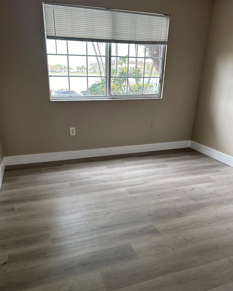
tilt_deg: -20.3
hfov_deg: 54.9
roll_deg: -2.2
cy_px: 161
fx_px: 224
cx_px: 113
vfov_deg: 65.9
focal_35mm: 26
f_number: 1.78
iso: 100
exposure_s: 1/124
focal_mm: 6.86
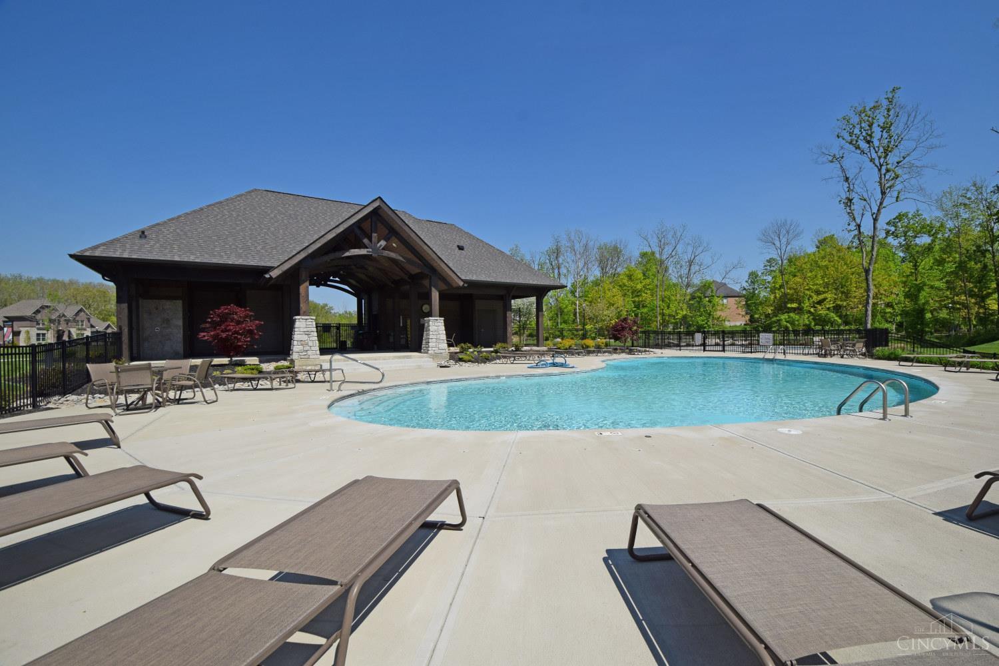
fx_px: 416
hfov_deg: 100.4
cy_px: 333
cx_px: 500
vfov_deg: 77.3
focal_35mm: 15
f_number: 10
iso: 200
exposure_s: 1/400
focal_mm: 10
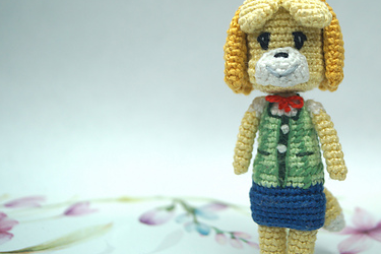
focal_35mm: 128
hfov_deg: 15.9
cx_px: 287
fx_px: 1355
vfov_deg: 10.7
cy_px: 98
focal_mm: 50
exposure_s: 1/200
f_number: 5.6
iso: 100
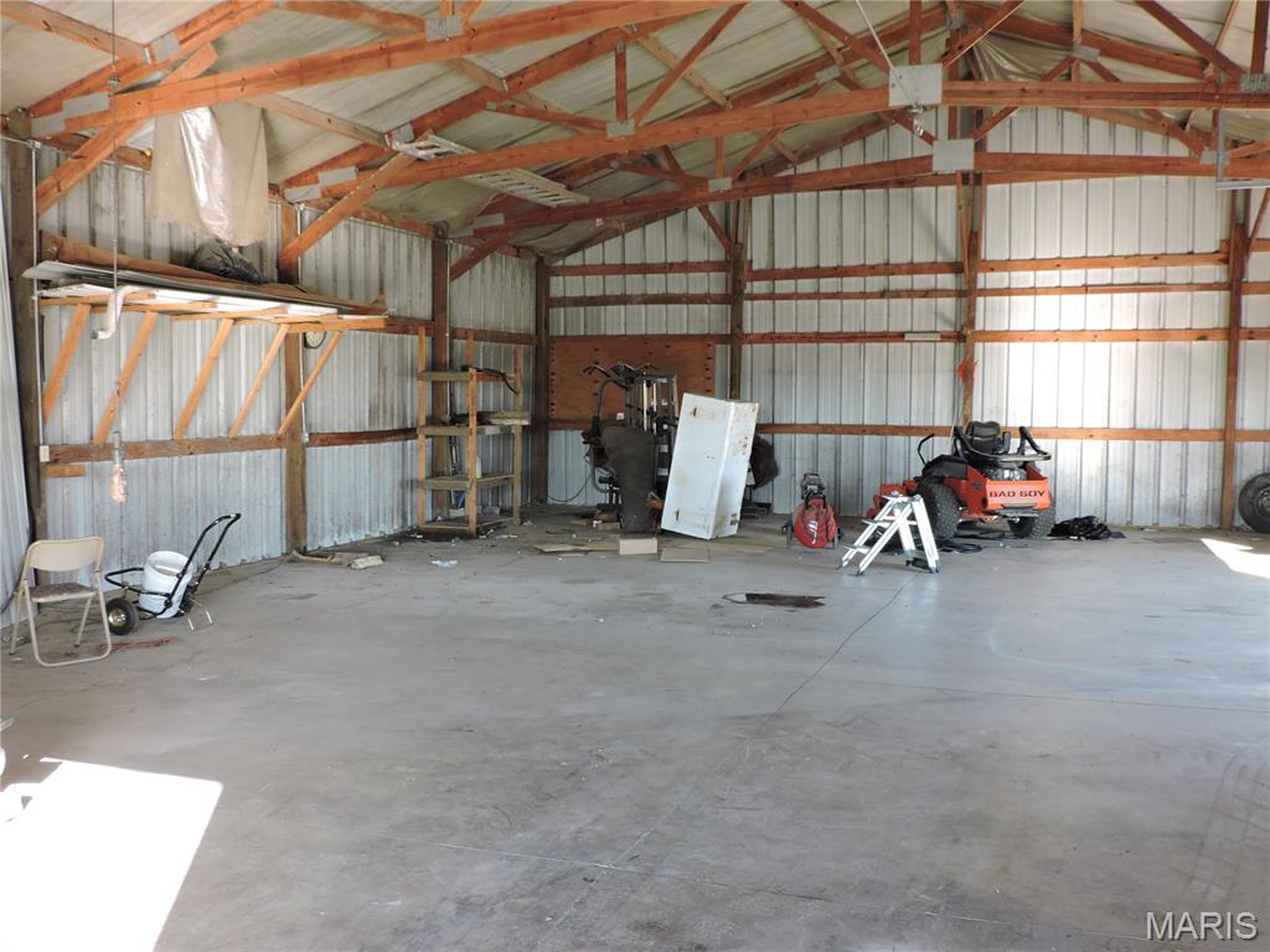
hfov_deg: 55.4
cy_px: 476
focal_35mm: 33
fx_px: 1211
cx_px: 635
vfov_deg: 42.9
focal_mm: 5.9
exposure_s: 1/50
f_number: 3.2
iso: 200
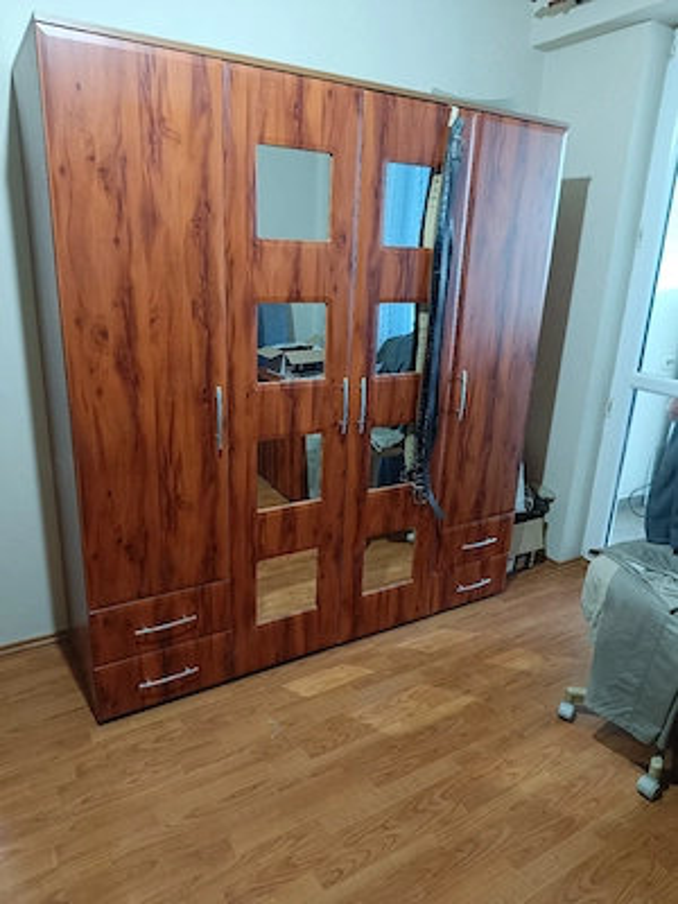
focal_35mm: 24
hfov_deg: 56.8
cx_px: 339
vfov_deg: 71.6
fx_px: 627
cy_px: 452
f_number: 1.88
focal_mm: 5.59
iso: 655
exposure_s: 1/33.3
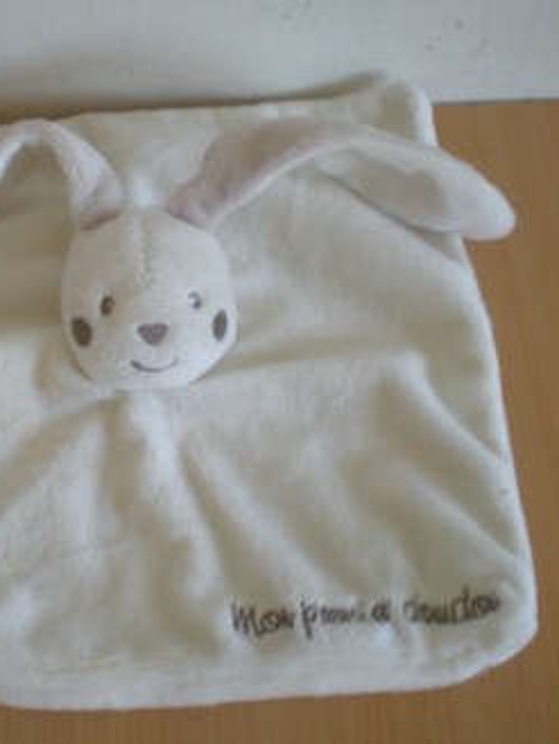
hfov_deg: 24.2
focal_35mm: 60
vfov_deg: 32.1
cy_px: 332
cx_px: 158
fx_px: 1291
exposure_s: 1/17.7
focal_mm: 6.3
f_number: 3.1
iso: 64
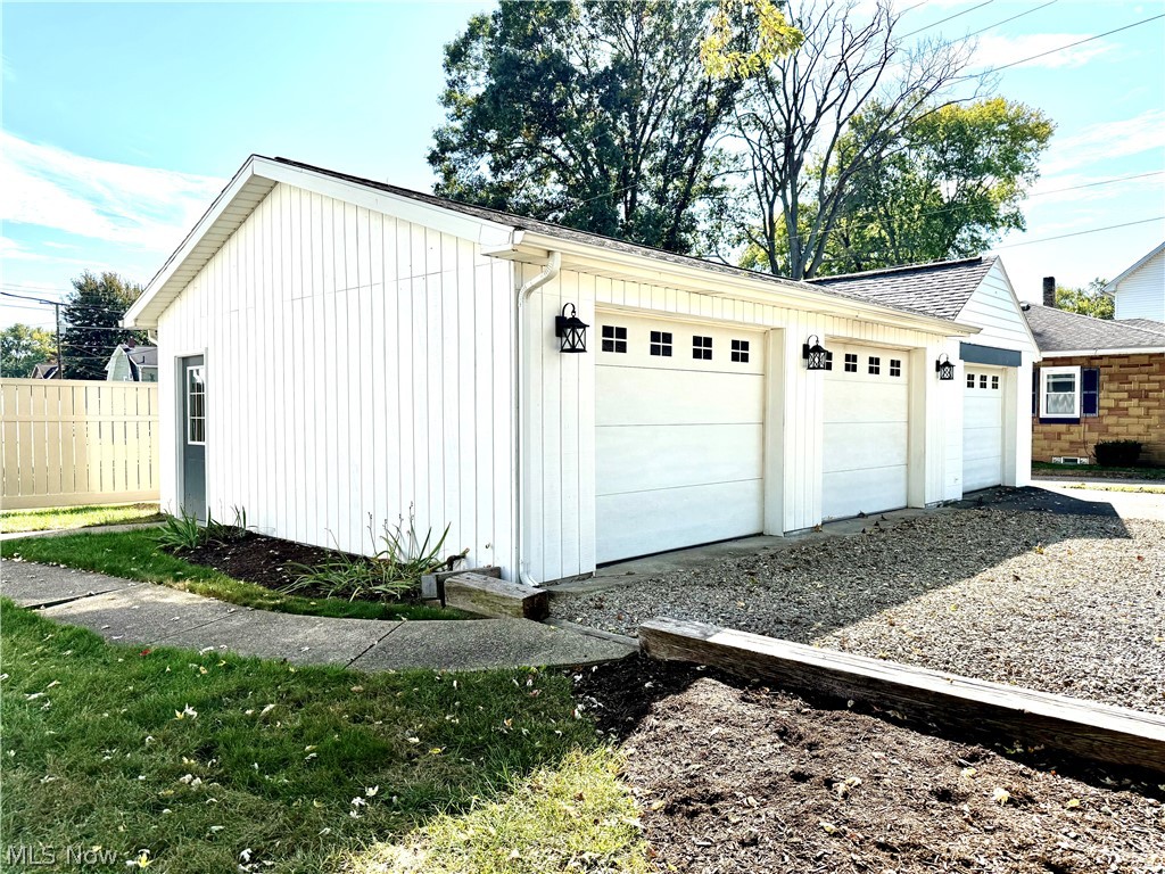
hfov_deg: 71.6
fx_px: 808
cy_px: 437
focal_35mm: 24
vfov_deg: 56.8
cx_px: 582
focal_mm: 6.76
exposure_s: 1/4405
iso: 125
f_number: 1.78
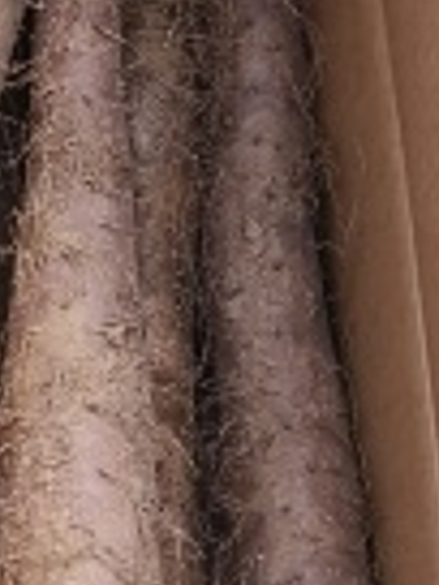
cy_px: 462
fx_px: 3044
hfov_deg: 7.5
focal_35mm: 180
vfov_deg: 11.0
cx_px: -727
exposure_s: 1/275
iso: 72
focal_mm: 5.5
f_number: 1.75
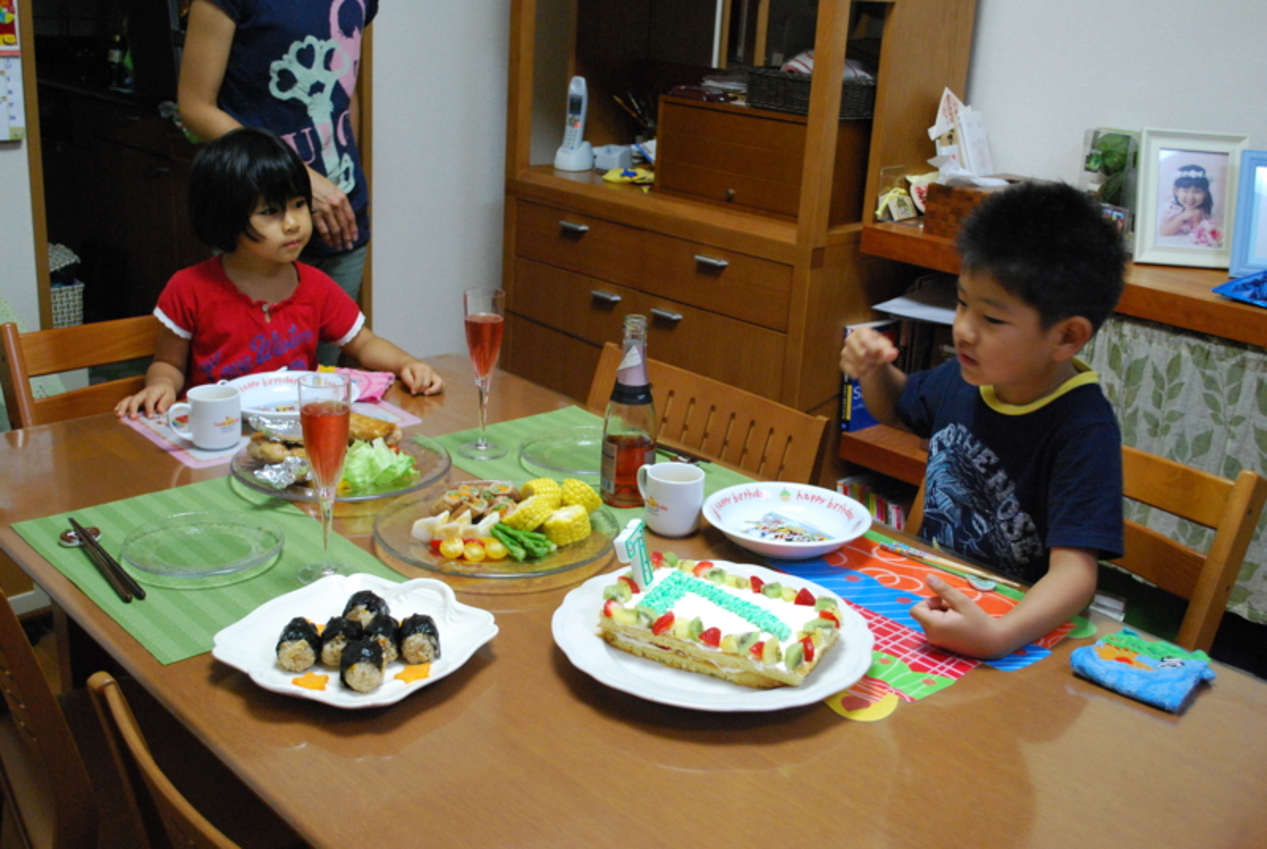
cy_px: 424
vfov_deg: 34.3
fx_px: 1375
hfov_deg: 49.5
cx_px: 634
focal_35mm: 39
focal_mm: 26
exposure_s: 1/25
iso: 1600
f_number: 4.5
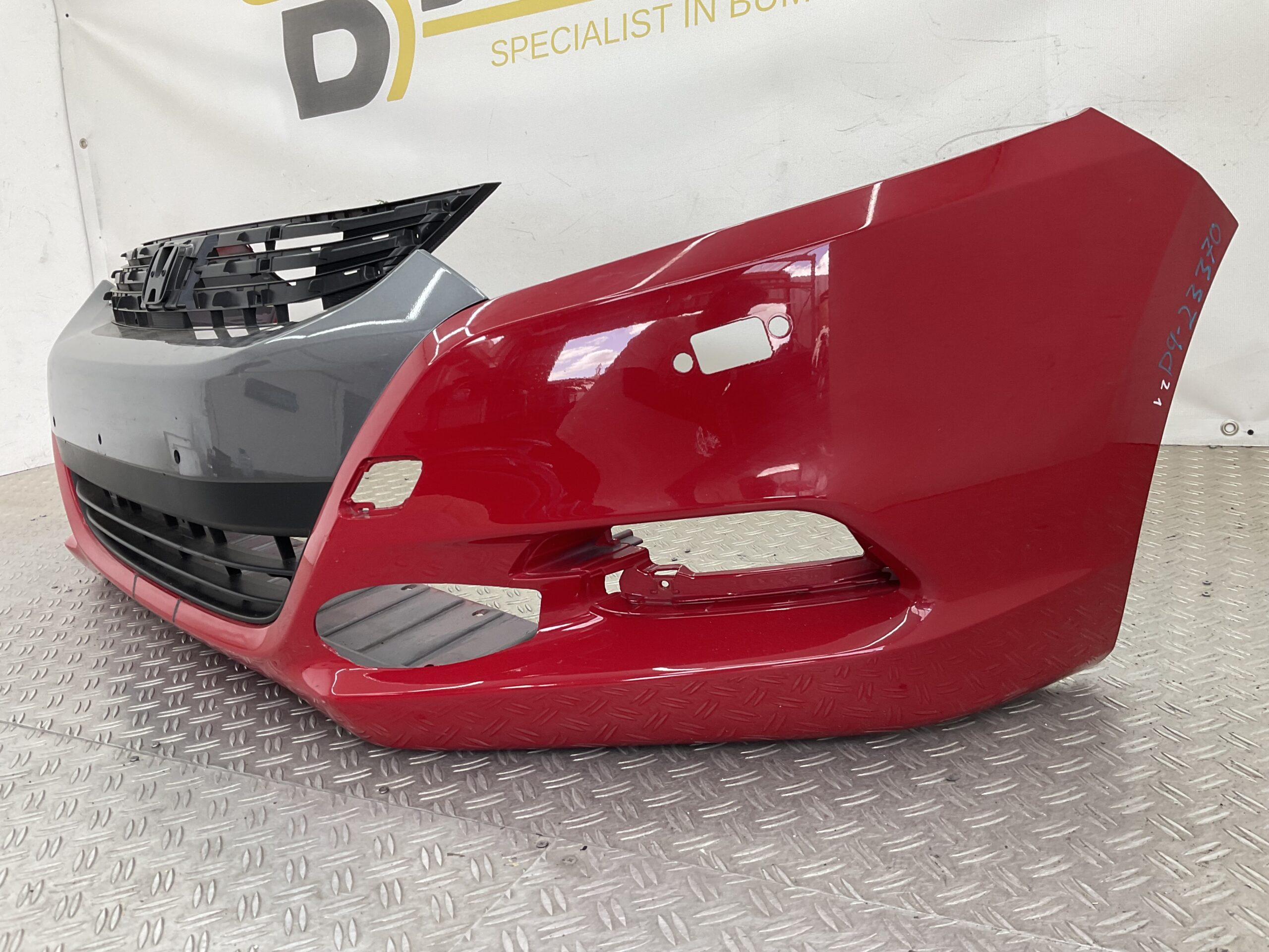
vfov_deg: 48.2
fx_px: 1063
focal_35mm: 29
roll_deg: +6.8
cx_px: 634
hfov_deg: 61.7
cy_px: 476
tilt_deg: -14.0
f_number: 1.8
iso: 25
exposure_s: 1/100
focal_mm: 3
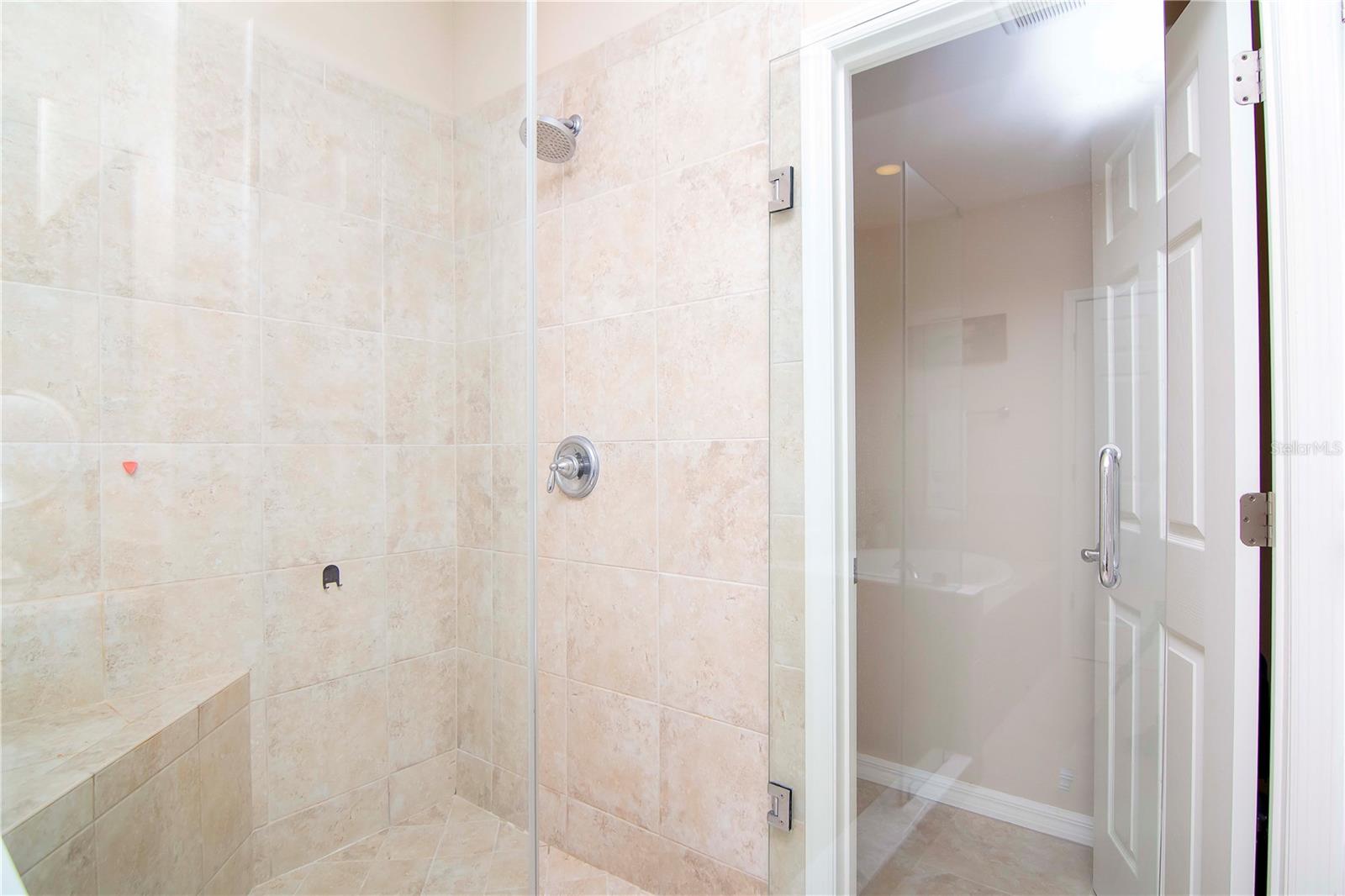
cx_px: 672
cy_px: 448
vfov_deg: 67.4
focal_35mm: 18
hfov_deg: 90.0
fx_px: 672
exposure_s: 1/200
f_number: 5.6
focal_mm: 12
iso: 640
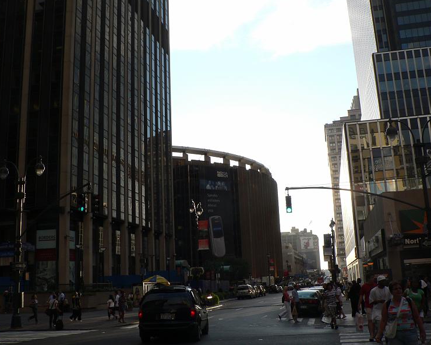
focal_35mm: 38
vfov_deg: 39.2
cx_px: 215
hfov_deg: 47.9
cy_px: 172
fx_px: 485
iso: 80
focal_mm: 6
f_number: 4
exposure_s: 1/320
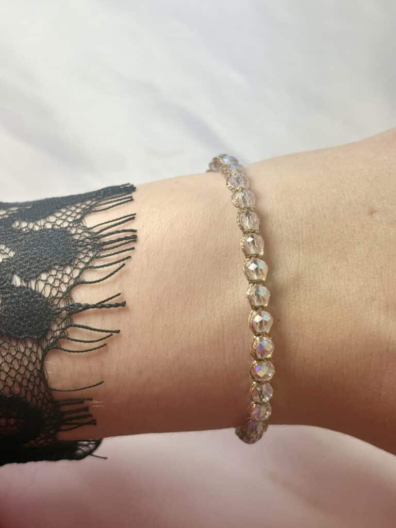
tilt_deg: -82.2
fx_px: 793
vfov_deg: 36.8
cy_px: 264
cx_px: 198
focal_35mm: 52
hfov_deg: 28.0
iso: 32
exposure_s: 1/400
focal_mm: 5.96
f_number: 1.6
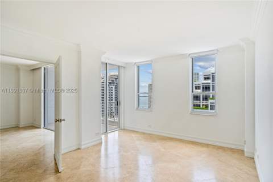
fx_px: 136
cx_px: 136
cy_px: 91
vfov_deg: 67.3
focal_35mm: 18
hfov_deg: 90.1
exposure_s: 1/80
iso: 640
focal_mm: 18
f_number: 8
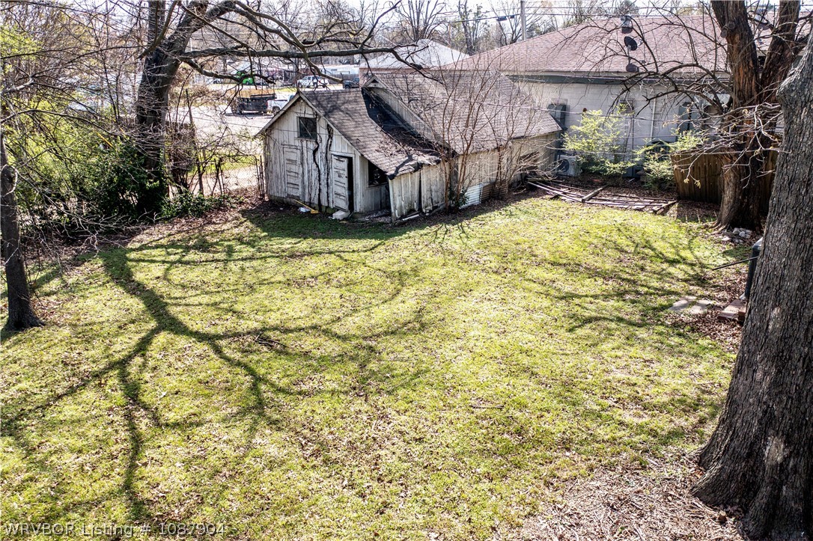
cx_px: 406
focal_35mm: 28
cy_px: 270
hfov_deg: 65.5
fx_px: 632
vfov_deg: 46.4
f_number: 2.8
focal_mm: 10.26
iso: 100
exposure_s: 1/800
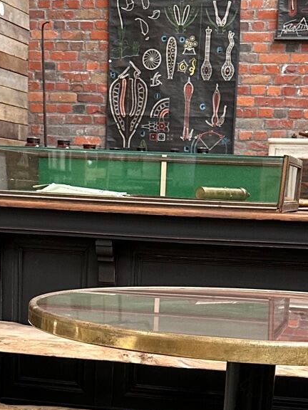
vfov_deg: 22.1
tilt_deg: -14.6
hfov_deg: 17.6
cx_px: 140
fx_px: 997
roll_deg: -1.4
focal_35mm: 84
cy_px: 443
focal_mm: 6.86
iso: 250
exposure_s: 1/120
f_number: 1.78
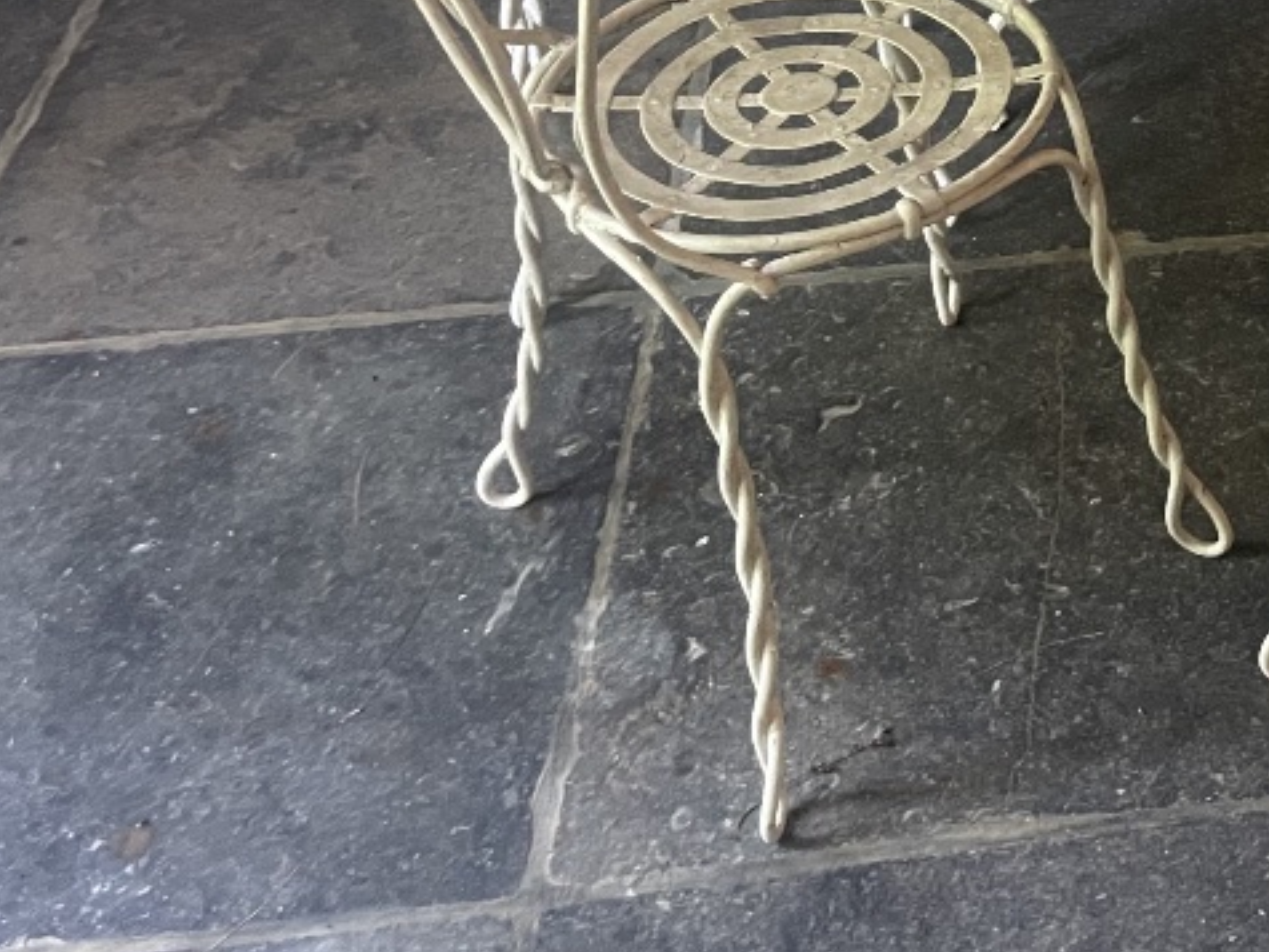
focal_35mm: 63
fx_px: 2310
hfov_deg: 27.0
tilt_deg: -32.4
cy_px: -83
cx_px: 1544
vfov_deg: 22.1
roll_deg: -1.7
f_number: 1.6
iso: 500
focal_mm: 5.1
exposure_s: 1/48
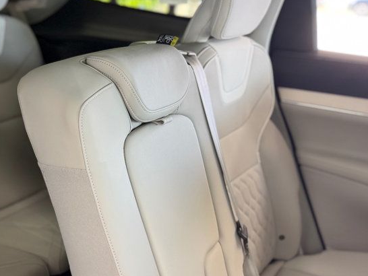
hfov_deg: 39.3
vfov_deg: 32.1
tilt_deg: -22.5
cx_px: 44
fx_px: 479
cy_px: 169
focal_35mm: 45
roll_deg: +0.1
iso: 125
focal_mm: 6.76
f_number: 1.78
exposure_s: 1/60
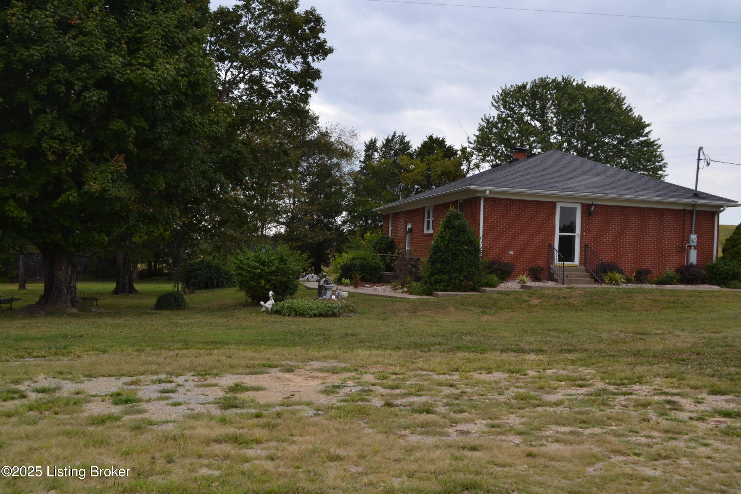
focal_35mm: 36
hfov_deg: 53.1
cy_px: 247
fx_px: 741
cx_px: 370
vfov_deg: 36.9
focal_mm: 24
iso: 100
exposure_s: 1/200
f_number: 6.3
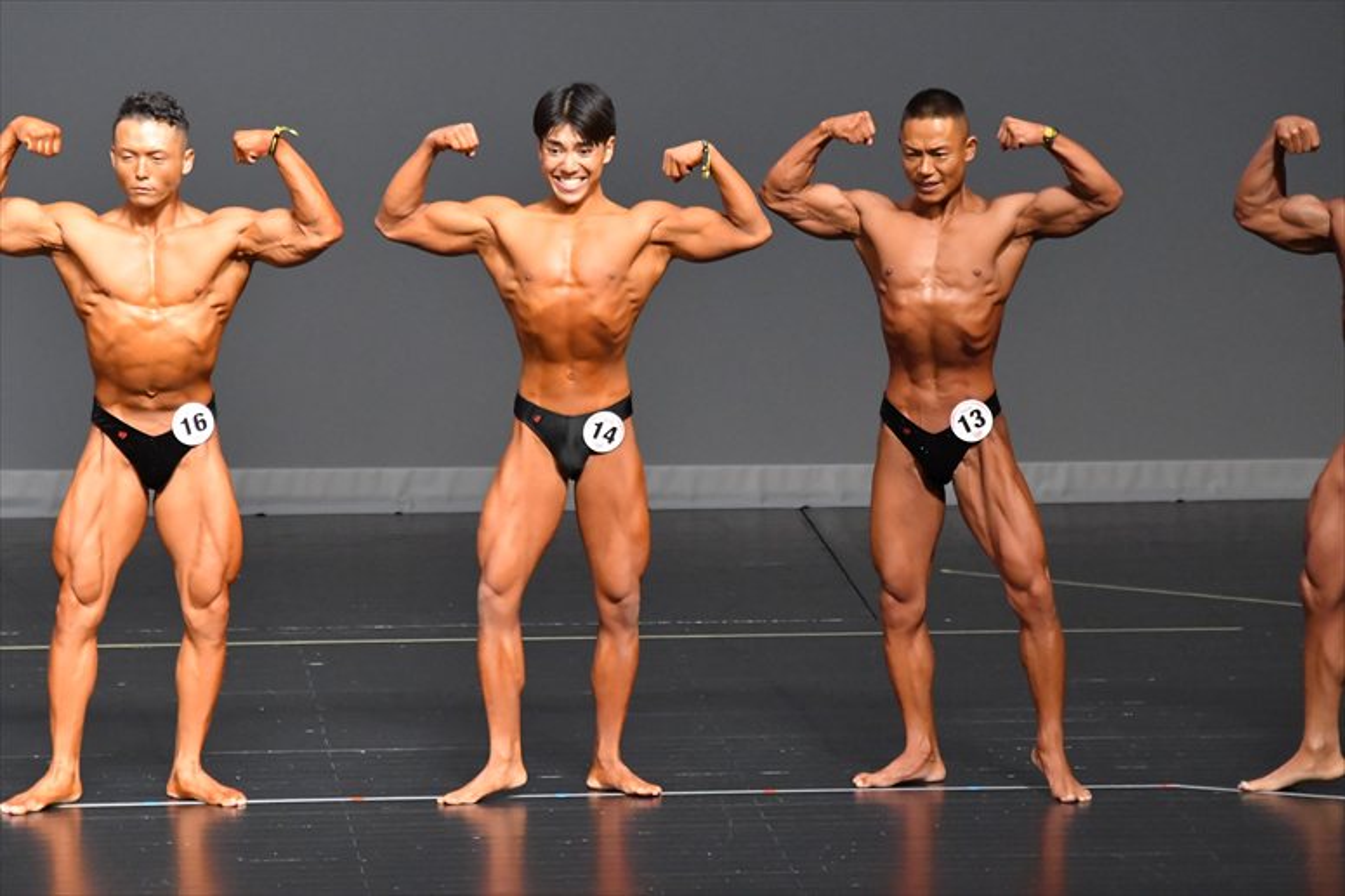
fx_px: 11763
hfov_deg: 6.5
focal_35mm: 315
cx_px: 672
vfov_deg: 4.4
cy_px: 448
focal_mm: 210
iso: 7200
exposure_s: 1/400
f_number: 5.6
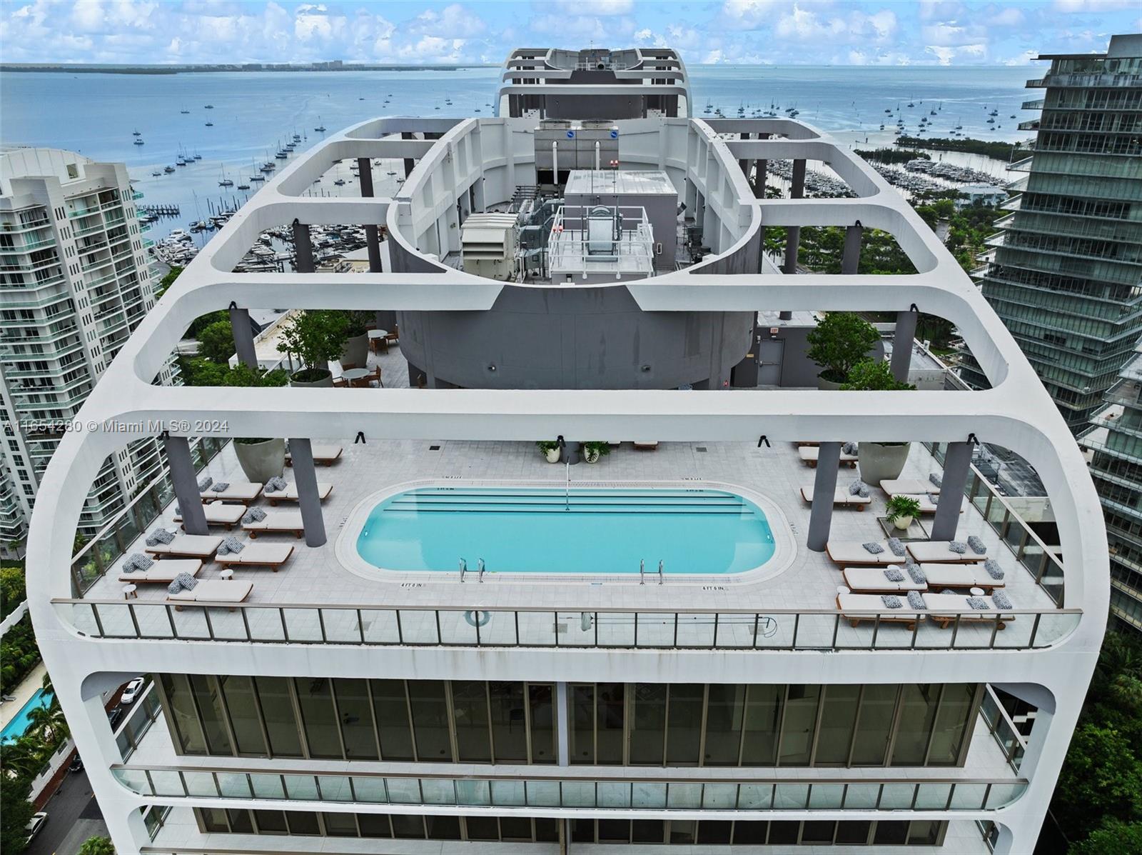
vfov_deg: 56.7
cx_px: 571
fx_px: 791
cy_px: 428
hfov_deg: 71.6
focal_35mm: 24
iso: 130
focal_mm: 12.29
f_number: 2.8
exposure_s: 1/320
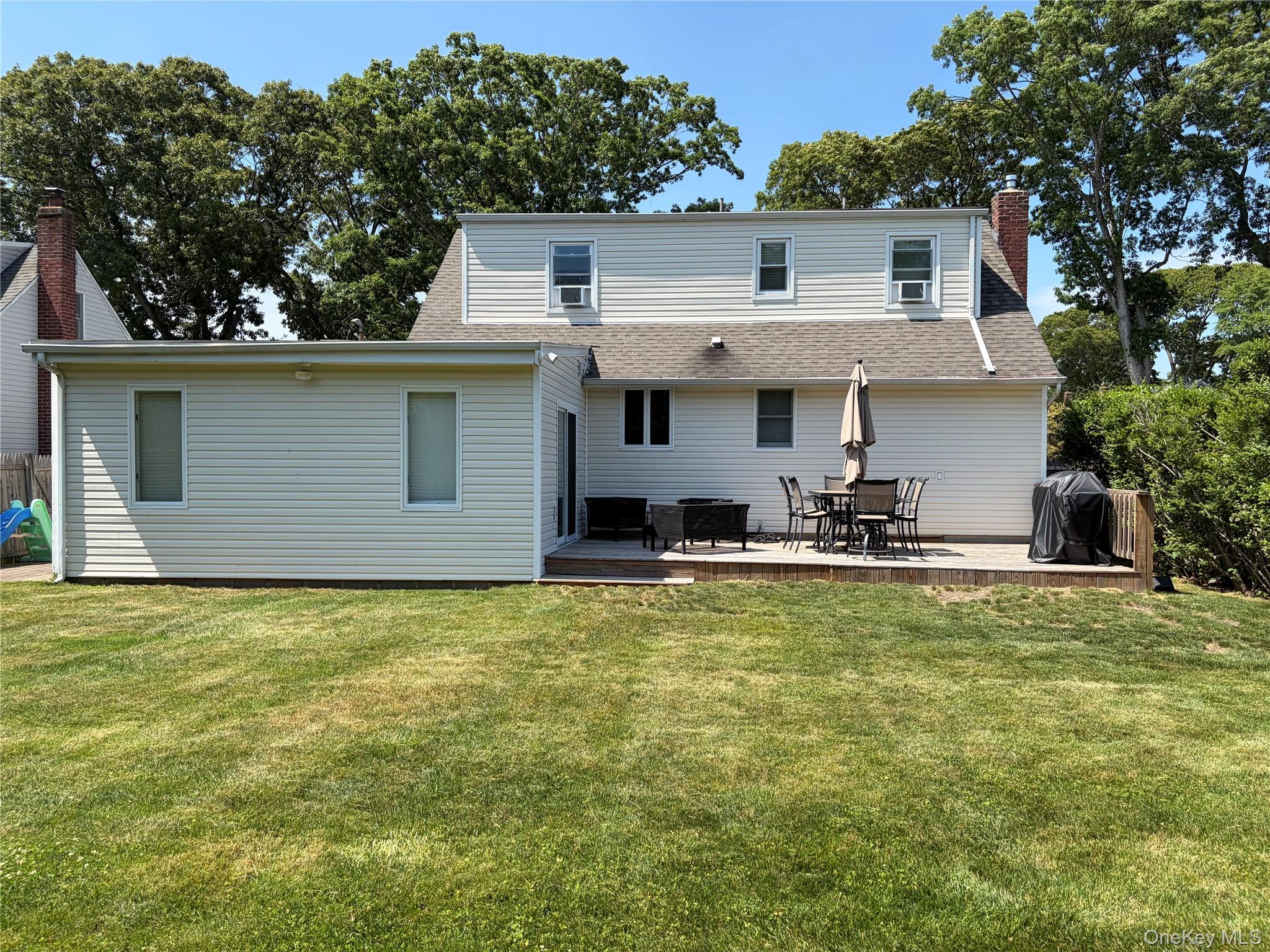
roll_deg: +0.1
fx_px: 954
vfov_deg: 53.1
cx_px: 635
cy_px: 476
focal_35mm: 26
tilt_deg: -0.7
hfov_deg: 67.3
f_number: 1.6
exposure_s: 1/1953
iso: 50
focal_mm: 5.96
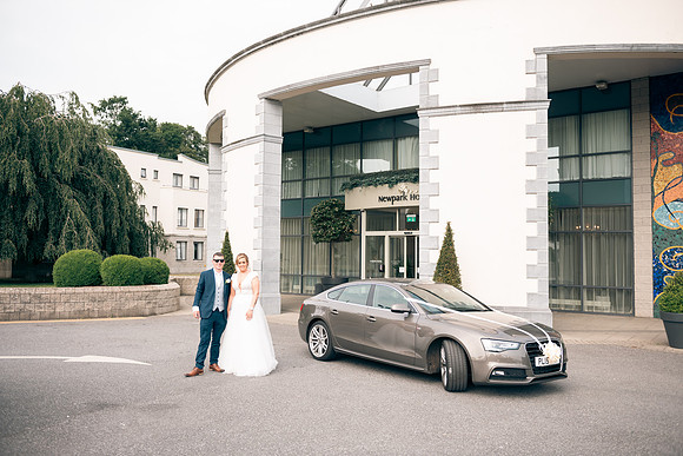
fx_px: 588
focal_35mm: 31
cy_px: 228
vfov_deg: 42.3
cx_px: 342
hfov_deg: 60.3
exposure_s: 1/500
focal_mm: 31
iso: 100
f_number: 3.5
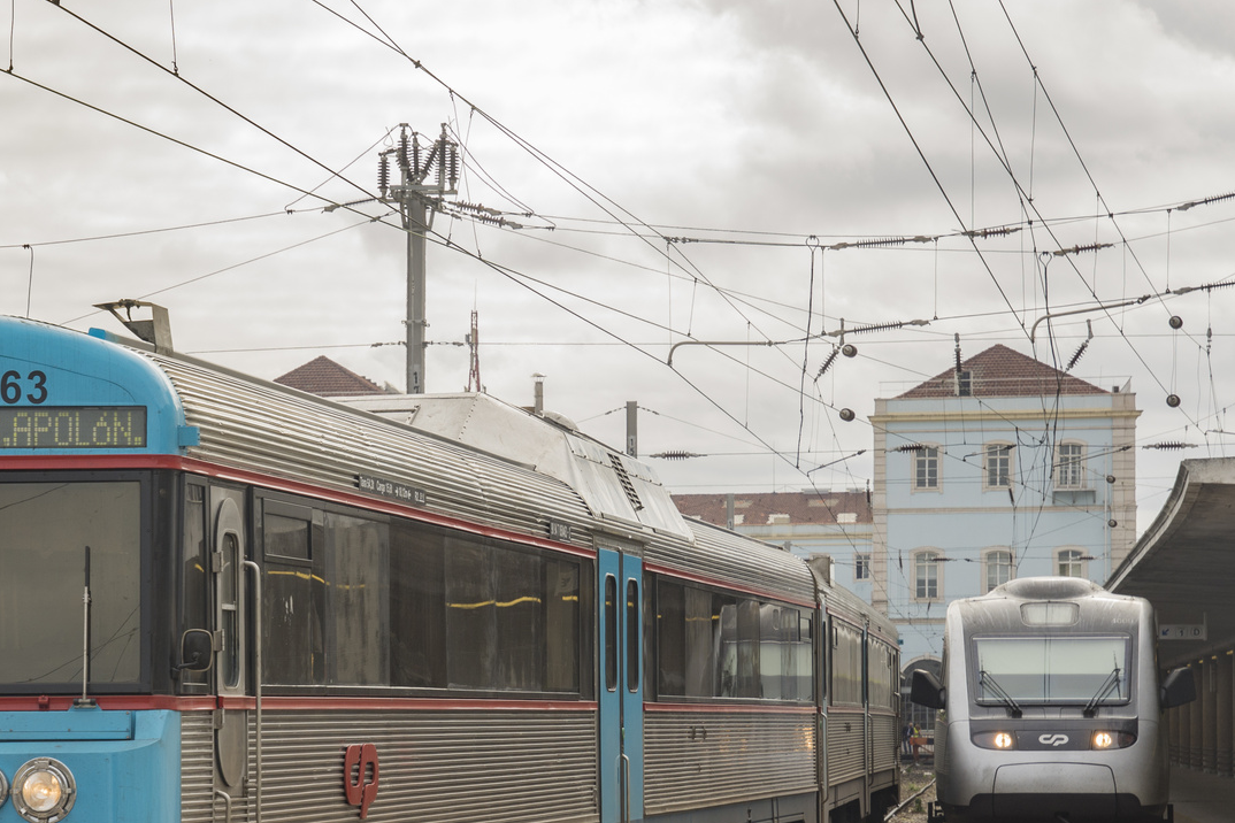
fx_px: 4048
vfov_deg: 11.6
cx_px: 301
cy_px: 664
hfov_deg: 17.2
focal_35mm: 118
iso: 100
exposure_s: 1/320
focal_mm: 44
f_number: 5.6
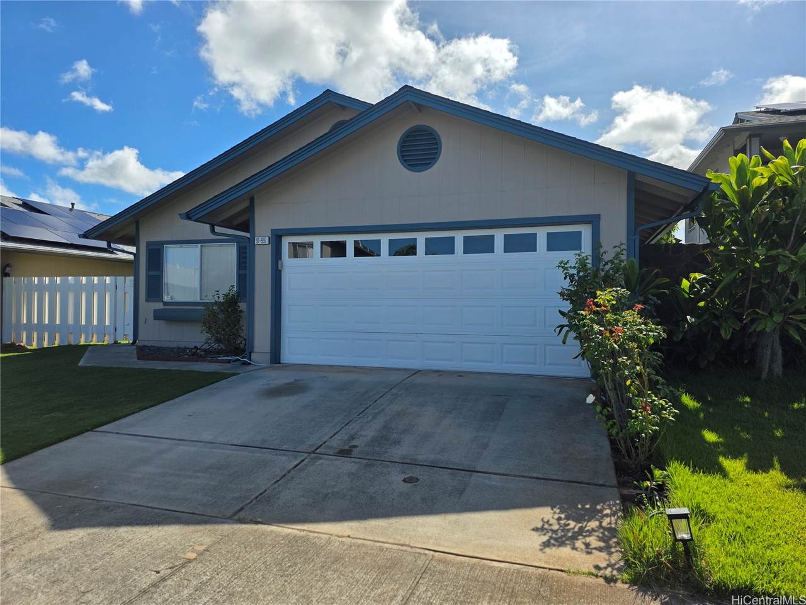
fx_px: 536
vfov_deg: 58.9
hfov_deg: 73.9
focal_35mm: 23
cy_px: 302
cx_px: 403
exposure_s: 1/7944
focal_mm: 6.3
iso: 64
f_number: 1.7
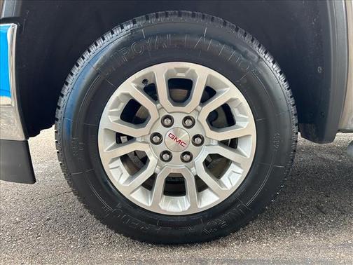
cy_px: 132
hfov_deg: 67.3
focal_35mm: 26
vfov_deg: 53.1
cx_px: 176
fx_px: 265
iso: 64
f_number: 1.5
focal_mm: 5.7
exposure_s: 1/121
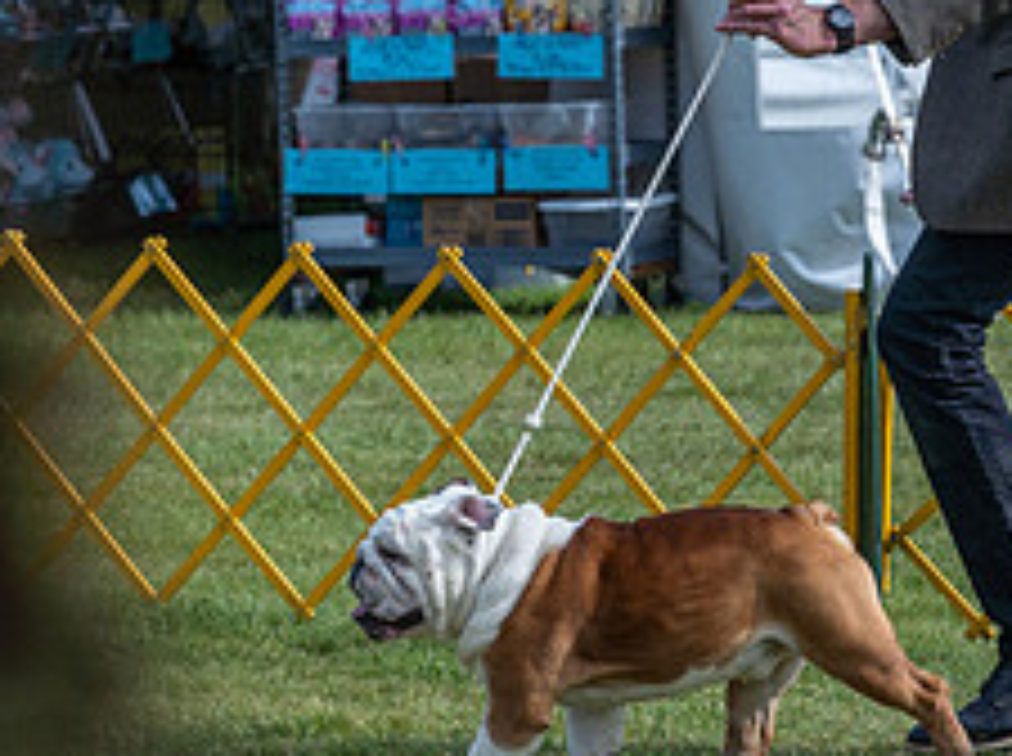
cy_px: 104
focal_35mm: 374
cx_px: 432
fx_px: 10916
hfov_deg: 5.3
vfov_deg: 4.0
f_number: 5.6
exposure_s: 1/1250
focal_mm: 130
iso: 200
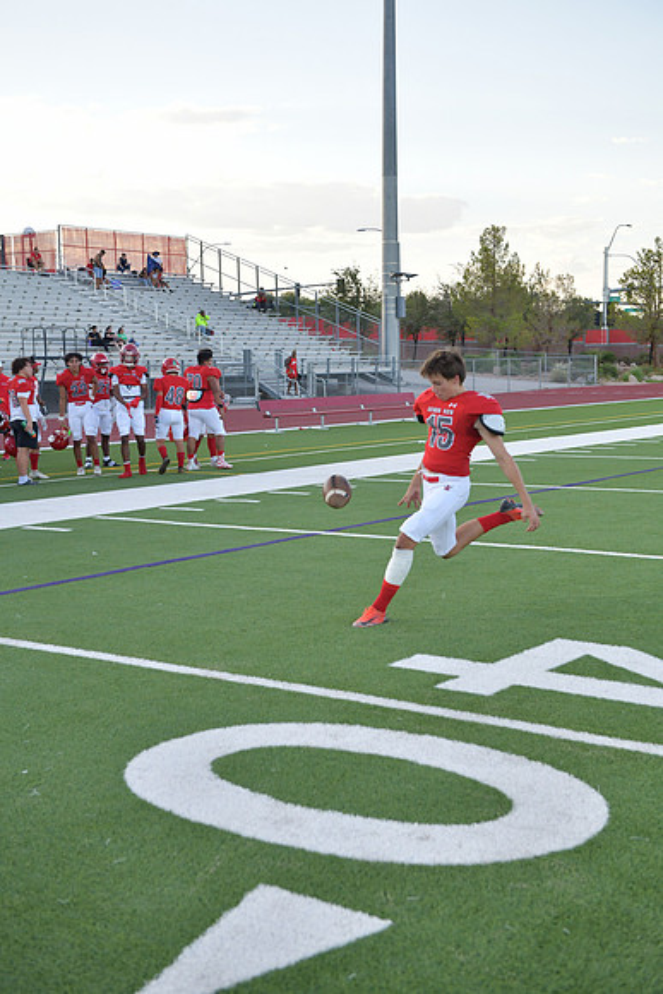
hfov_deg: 27.0
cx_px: 332
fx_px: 1380
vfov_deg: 39.6
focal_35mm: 50
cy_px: 497
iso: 1000
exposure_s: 1/1250
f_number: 3.5
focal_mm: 50
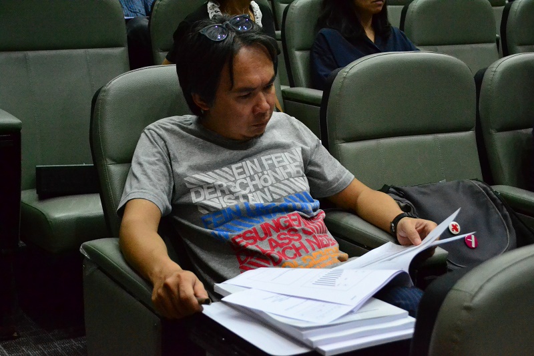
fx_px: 845
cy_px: 178
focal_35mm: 57
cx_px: 267
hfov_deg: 35.1
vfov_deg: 23.8
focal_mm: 38
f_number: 5
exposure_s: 1/100
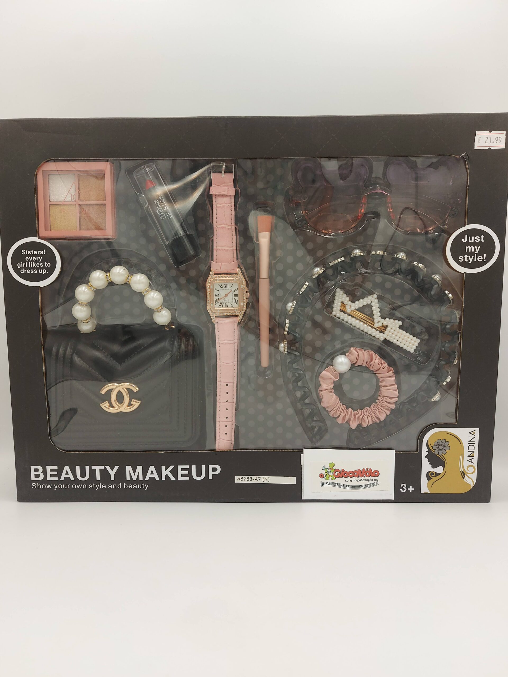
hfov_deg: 56.8
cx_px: 254
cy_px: 338
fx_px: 470
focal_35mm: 24
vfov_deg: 71.6
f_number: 1.8
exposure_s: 1/100
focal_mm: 5.23
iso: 50
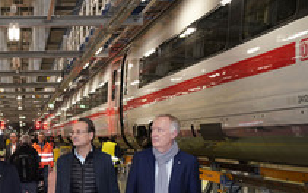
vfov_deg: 20.6
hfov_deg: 31.3
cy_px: 193
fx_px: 512
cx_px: 8
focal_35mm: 61
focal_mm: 28
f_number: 6.3
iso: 1250
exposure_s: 1/80
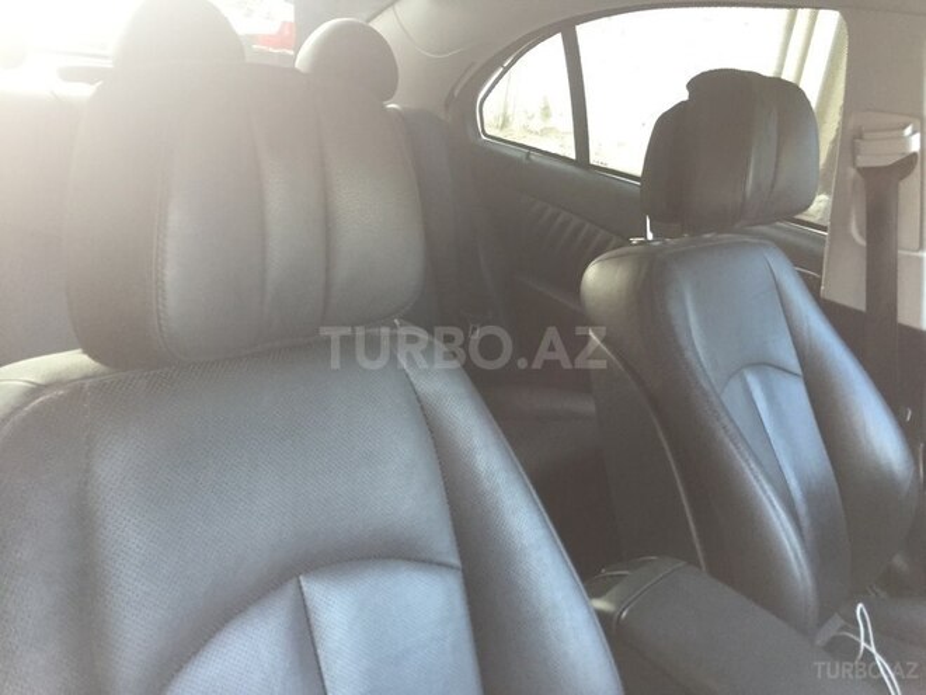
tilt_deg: -15.6
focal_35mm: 29
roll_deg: -8.2
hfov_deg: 61.7
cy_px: 348
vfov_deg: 48.2
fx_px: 776
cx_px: 463
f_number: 2.2
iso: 160
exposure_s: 1/33
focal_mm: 4.15
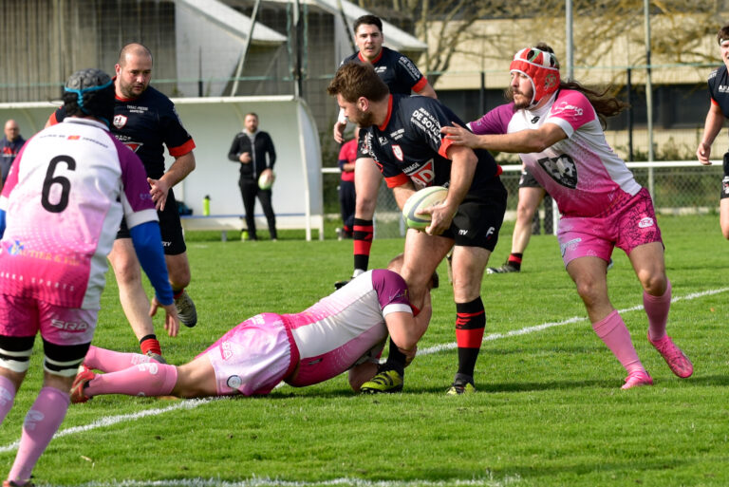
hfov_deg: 20.0
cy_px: 244
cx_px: 364
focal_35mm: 102
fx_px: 2067
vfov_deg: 13.4
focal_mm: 102
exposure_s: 1/1250
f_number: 3.5
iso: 250
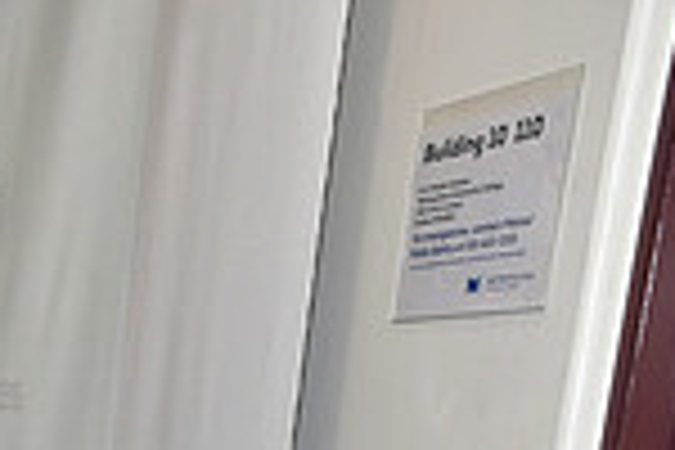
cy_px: 853
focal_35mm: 93
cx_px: -558
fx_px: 1744
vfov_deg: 13.1
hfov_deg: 17.5
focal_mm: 24
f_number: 5
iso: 200
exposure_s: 1/60
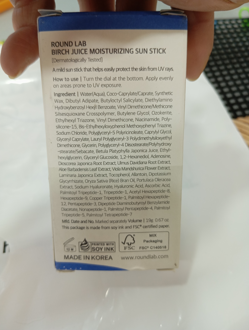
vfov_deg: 63.4
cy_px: 165
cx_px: 124
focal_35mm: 28
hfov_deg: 49.9
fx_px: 268
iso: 924
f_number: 1.8
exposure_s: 1/50
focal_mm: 4.22
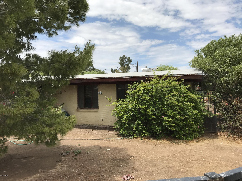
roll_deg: -1.5
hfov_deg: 63.4
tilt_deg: -1.4
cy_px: 90
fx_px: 196
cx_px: 121
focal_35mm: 28
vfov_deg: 49.7
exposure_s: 1/3546
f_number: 1.8
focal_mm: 3.99
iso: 20
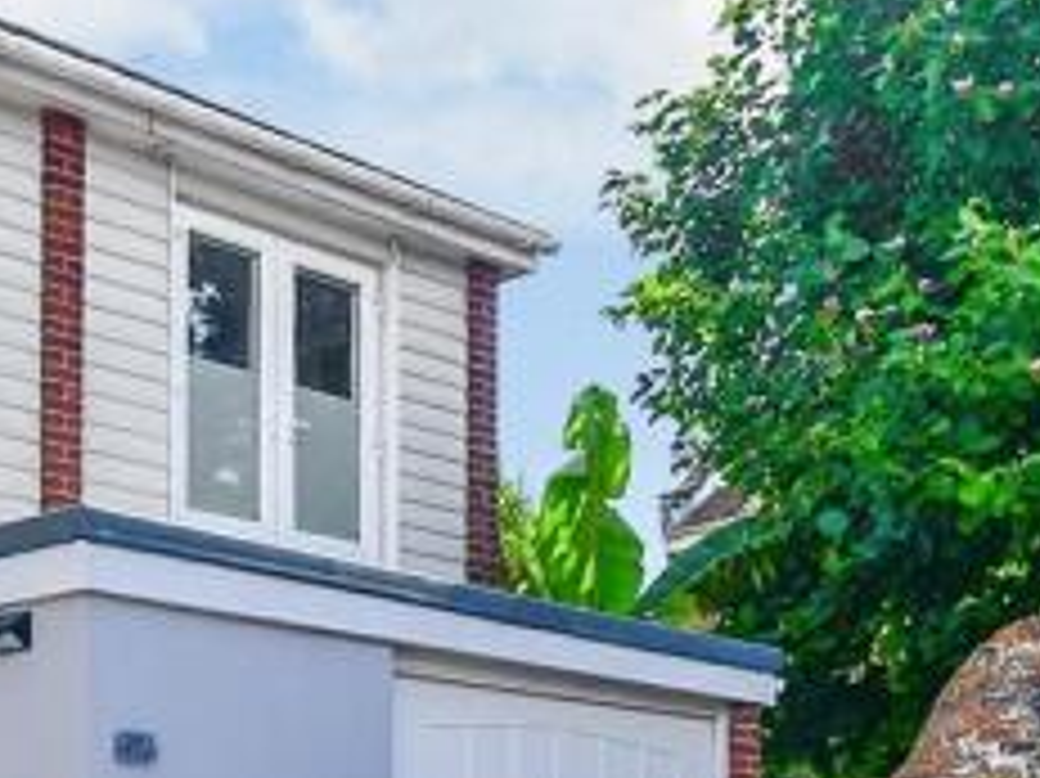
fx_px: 1922
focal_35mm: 64
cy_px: 870
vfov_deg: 21.6
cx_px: 167
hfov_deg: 29.4
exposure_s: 1/320
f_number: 8
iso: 160
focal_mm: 10
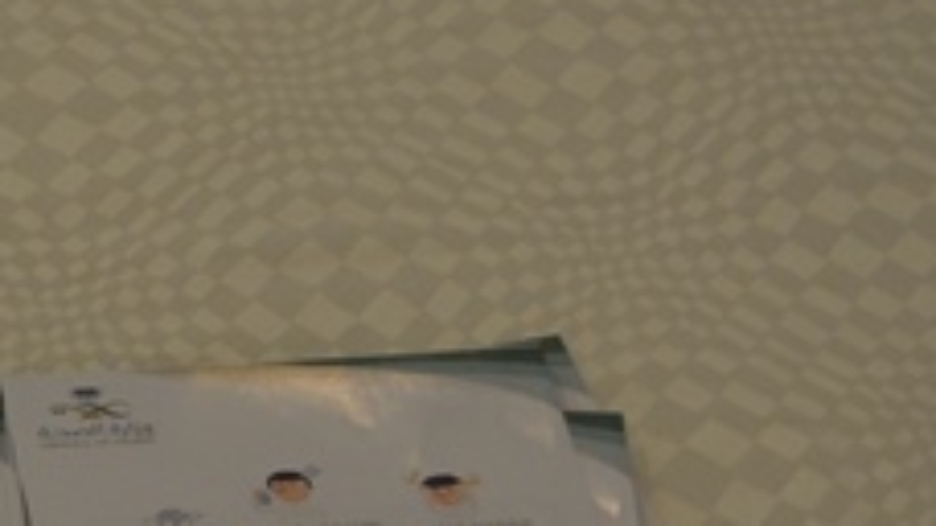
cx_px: -394
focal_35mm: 155
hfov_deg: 13.2
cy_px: 631
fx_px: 3845
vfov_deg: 7.7
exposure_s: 1/60
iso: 450
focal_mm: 22
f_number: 4
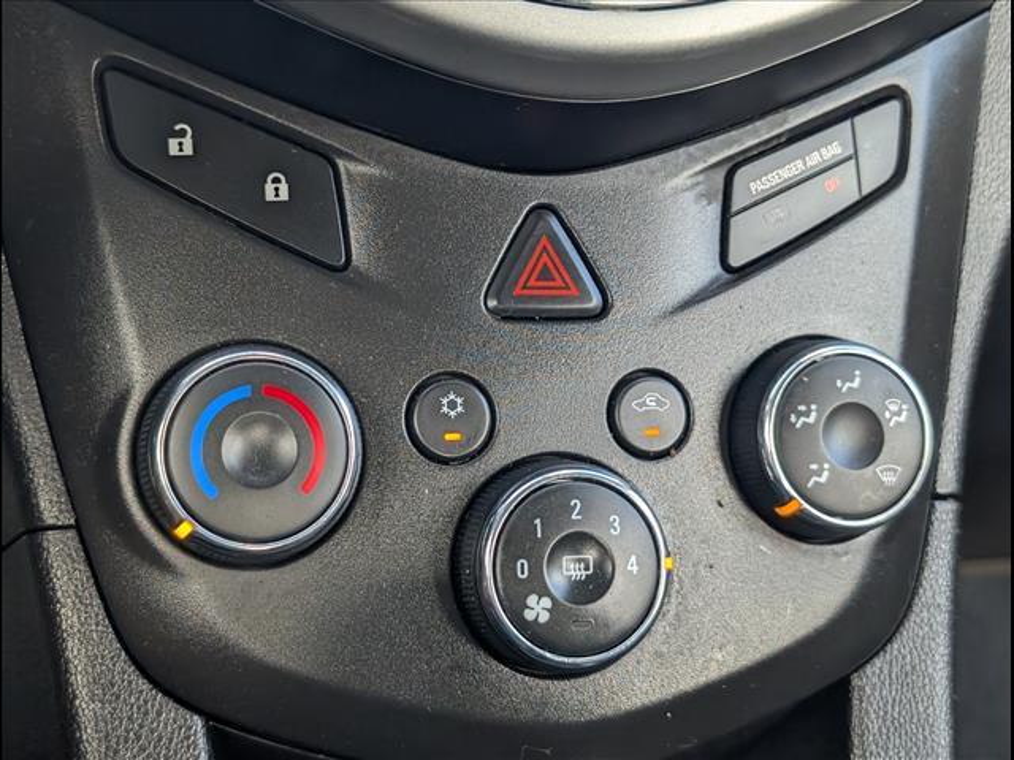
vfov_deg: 29.7
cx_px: 507
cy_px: 380
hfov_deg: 38.9
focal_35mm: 49
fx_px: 1435
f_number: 1.68
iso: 463
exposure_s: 1/909
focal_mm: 6.9
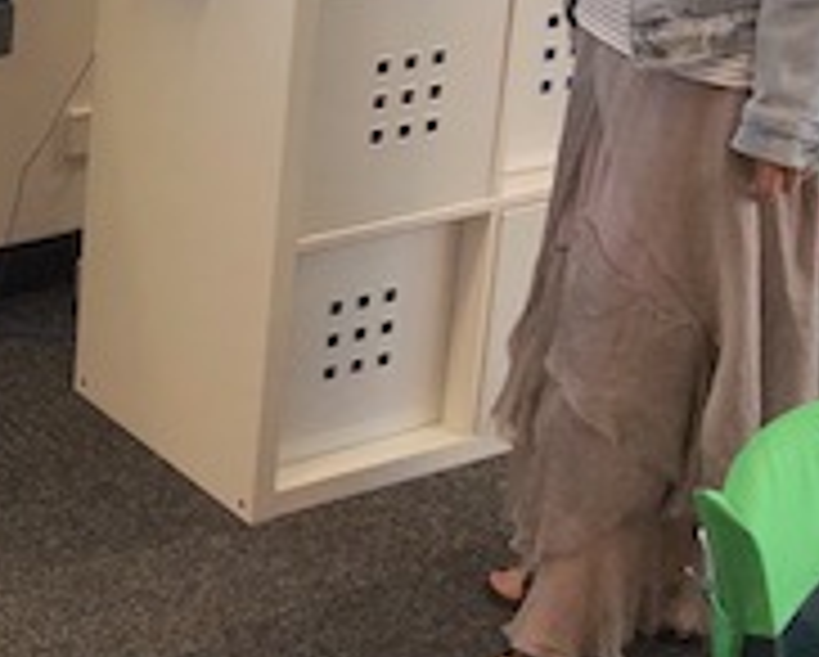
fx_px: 2184
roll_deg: -0.7
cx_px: -302
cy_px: -189
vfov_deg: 16.2
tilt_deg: -12.5
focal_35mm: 90
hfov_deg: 19.3
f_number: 1.8
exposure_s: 1/50
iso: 25
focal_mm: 4
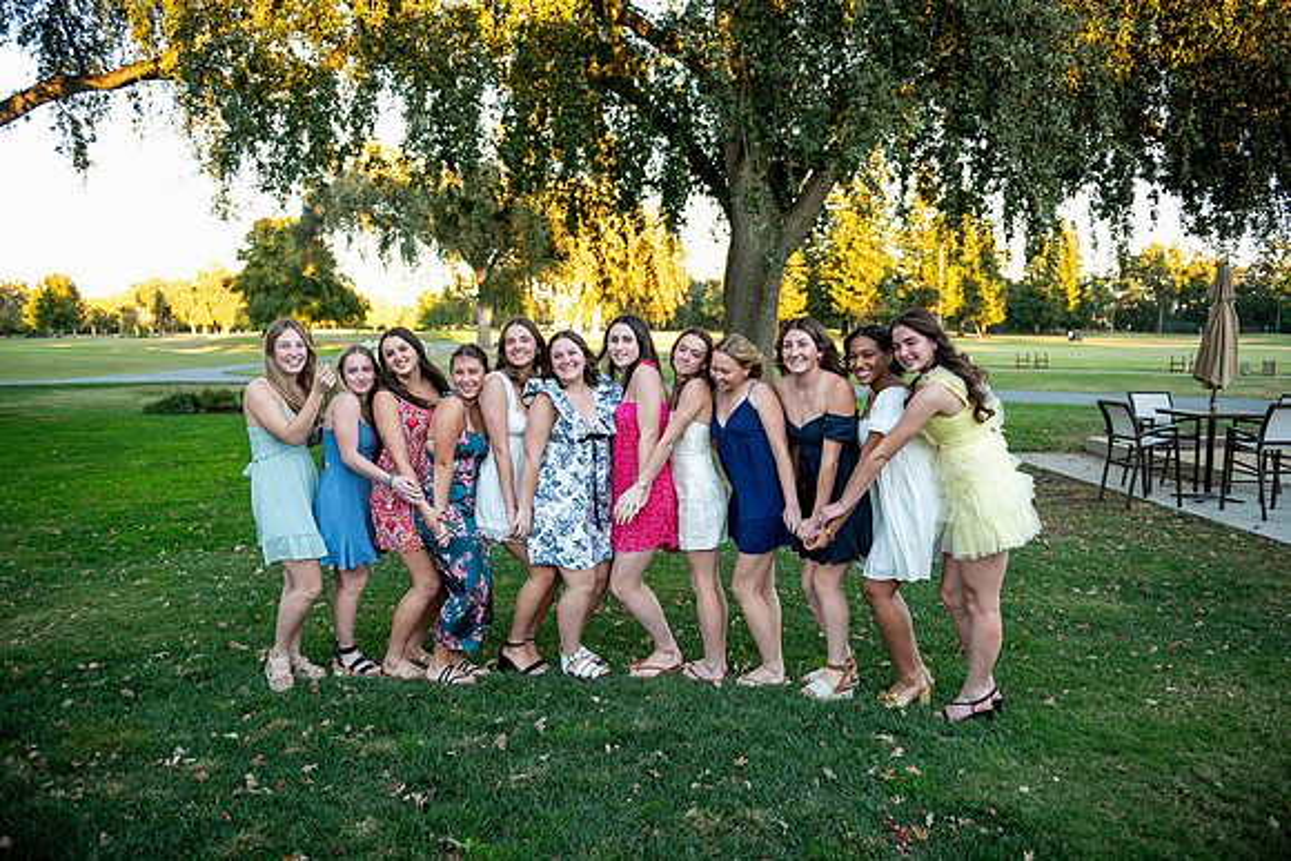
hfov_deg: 73.7
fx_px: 861
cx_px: 646
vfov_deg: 53.2
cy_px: 430
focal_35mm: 24
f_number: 2.8
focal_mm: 24
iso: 1250
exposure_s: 1/640
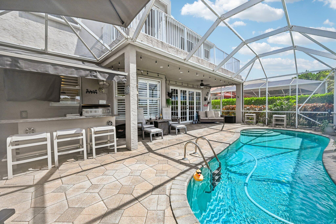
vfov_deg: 81.2
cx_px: 168
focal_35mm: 14
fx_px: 131
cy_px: 112
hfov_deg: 104.3
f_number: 8
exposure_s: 1/4000
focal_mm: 14
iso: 2500
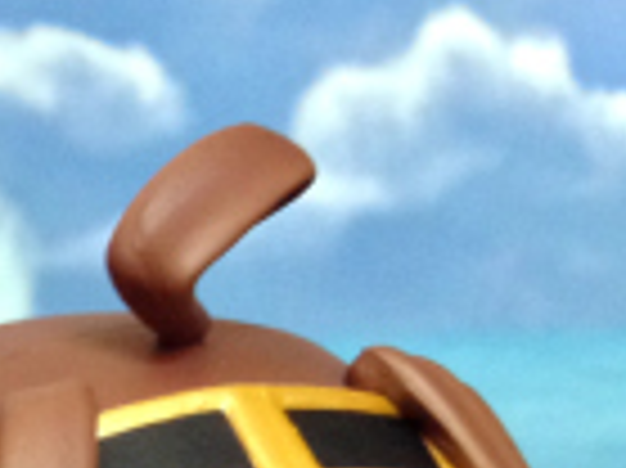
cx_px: -383
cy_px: 871
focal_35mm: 128
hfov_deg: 14.2
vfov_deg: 10.8
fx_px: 2313
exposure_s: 1/20
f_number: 2.4
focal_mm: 4.12
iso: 250
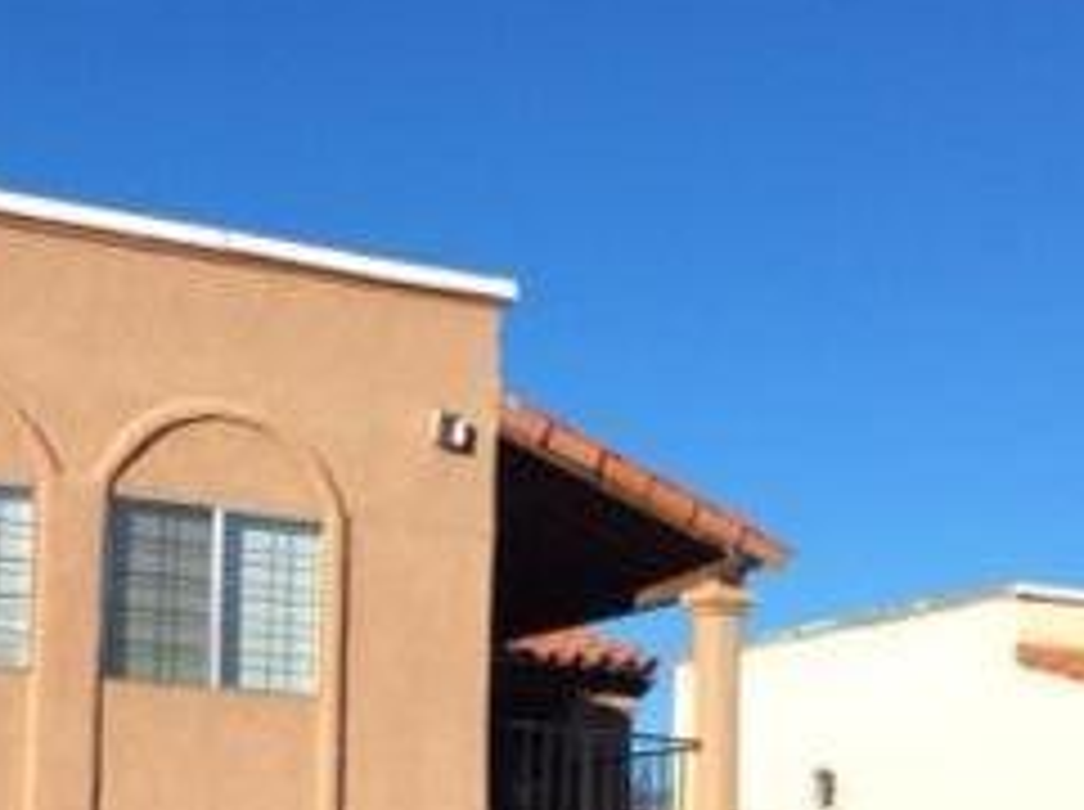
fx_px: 2658
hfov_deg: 23.0
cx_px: 369
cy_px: 837
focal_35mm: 85
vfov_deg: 16.9
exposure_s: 1/1244
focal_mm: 3.3
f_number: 2.4
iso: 32
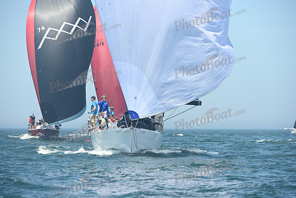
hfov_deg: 10.3
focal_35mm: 200
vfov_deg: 6.9
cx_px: 148
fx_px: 1645
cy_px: 99
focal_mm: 200
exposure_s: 1/1000
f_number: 6.3
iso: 320
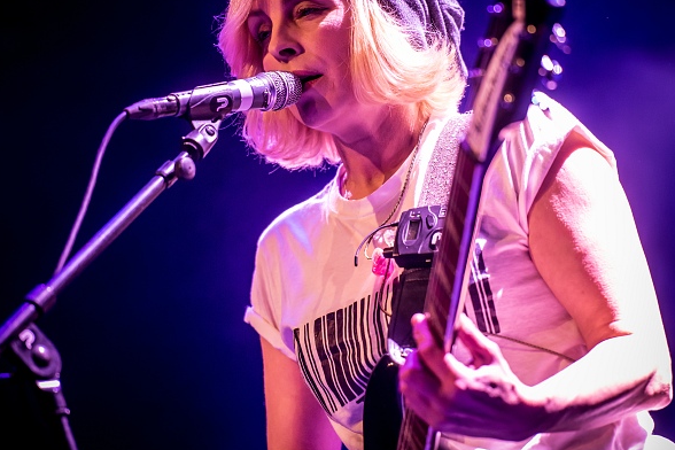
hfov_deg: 8.4
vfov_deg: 5.6
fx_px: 4593
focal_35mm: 245
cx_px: 343
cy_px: 188
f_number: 2.8
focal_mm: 200
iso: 2000
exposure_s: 1/80
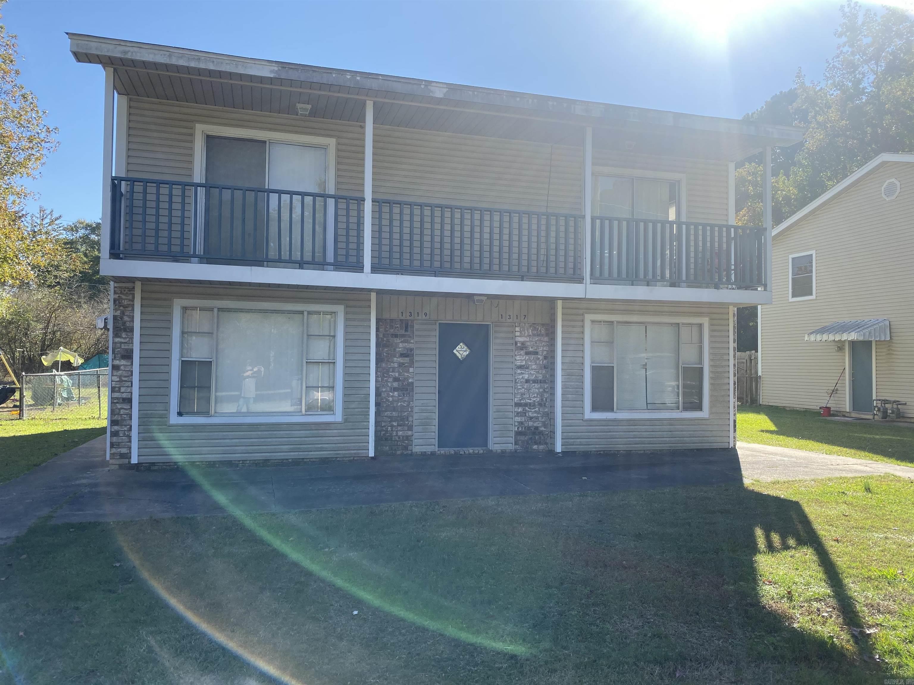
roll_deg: +0.4
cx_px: 457
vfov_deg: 53.1
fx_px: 687
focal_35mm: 26
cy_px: 342
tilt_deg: +0.9
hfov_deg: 67.3
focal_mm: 4.25
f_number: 1.8
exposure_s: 1/1104
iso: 32
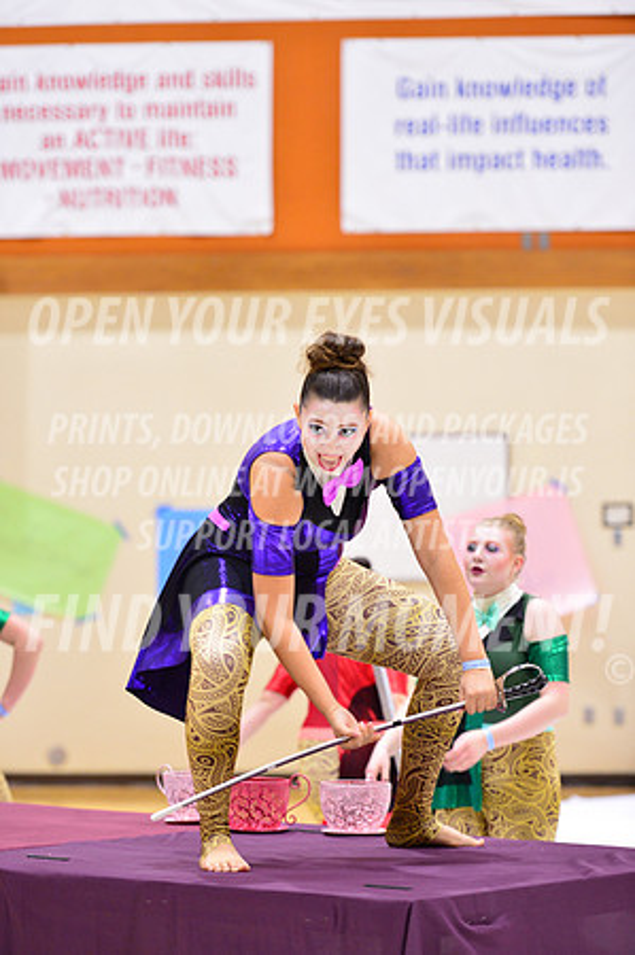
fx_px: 3447
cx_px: 318
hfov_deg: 10.5
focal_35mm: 130
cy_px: 478
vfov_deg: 15.8
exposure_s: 1/250
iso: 3200
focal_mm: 130
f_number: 2.8
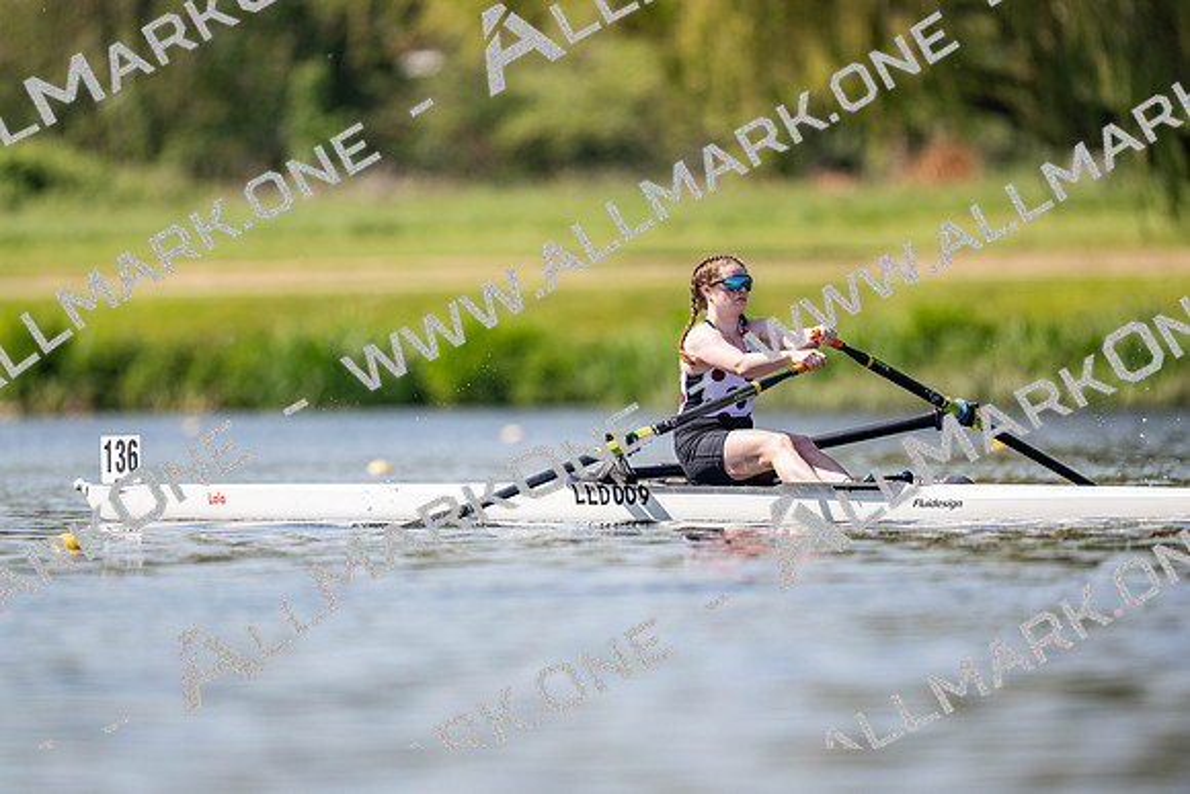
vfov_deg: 2.3
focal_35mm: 600
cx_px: 595
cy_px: 397
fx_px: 19837
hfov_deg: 3.4
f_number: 4
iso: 250
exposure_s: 1/2500
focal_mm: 600
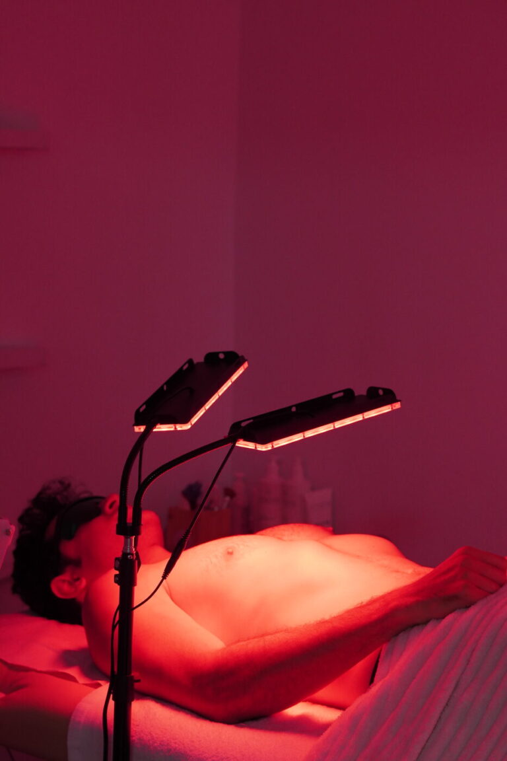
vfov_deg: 27.0
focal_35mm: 75
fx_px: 1584
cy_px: 380
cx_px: 254
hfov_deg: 18.2
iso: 1000
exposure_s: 1/160
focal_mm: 50
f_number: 4
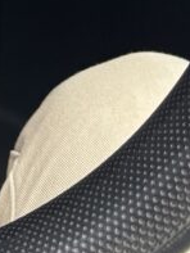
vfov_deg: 11.6
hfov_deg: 9.8
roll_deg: +0.1
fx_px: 987
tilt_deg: -29.4
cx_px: -259
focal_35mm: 135
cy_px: -379
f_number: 1.6
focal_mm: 5.96
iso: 125
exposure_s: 1/121
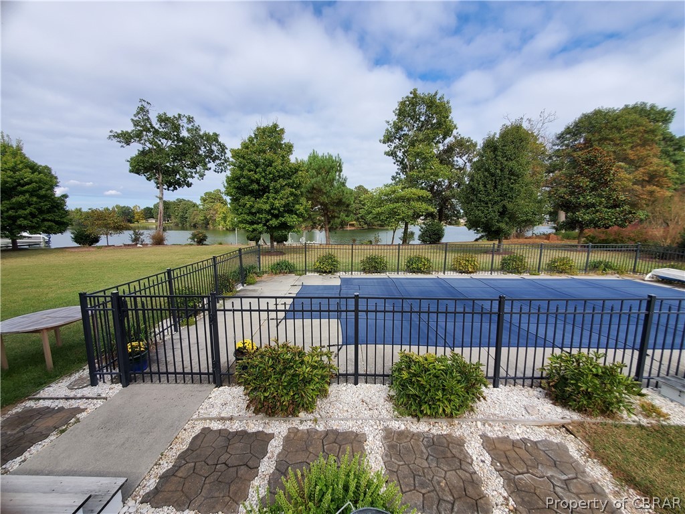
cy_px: 257
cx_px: 342
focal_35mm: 13
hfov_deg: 106.2
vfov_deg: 89.9
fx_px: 257
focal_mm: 1.8
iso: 50
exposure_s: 1/764
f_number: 2.2
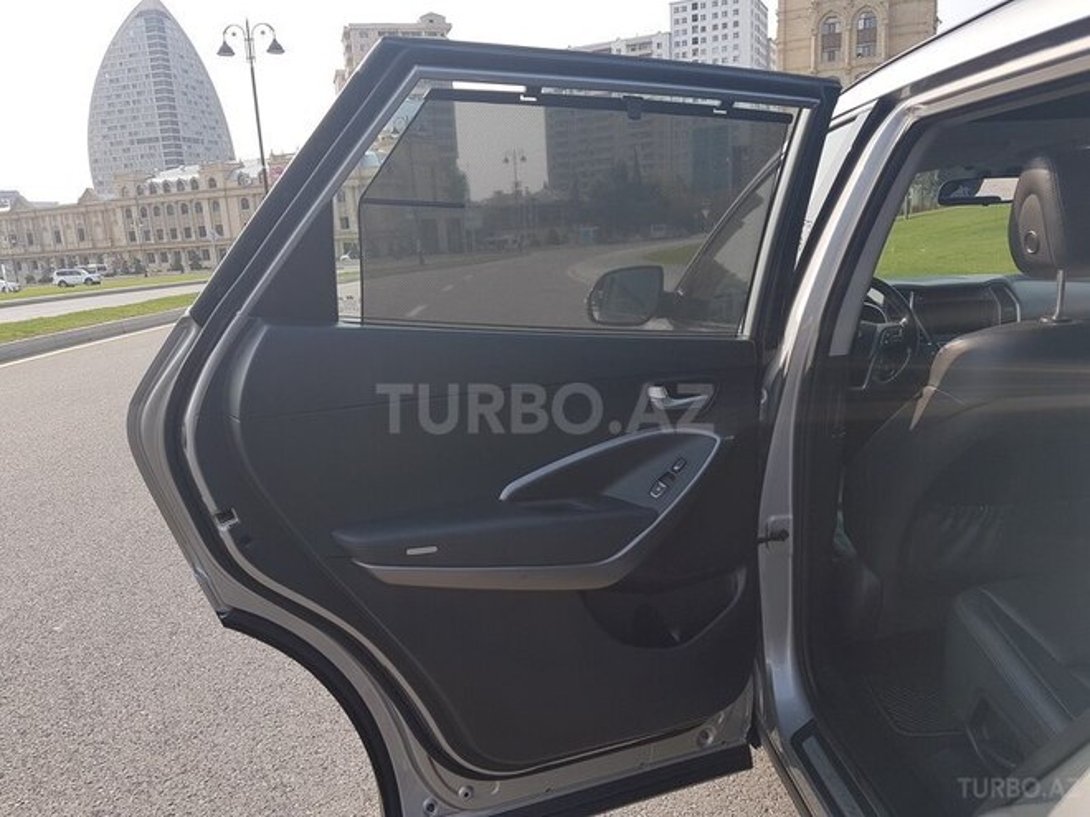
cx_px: 545
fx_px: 819
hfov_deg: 67.3
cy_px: 408
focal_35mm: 26
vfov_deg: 53.1
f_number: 1.7
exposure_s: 1/1080
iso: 40
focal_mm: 4.2
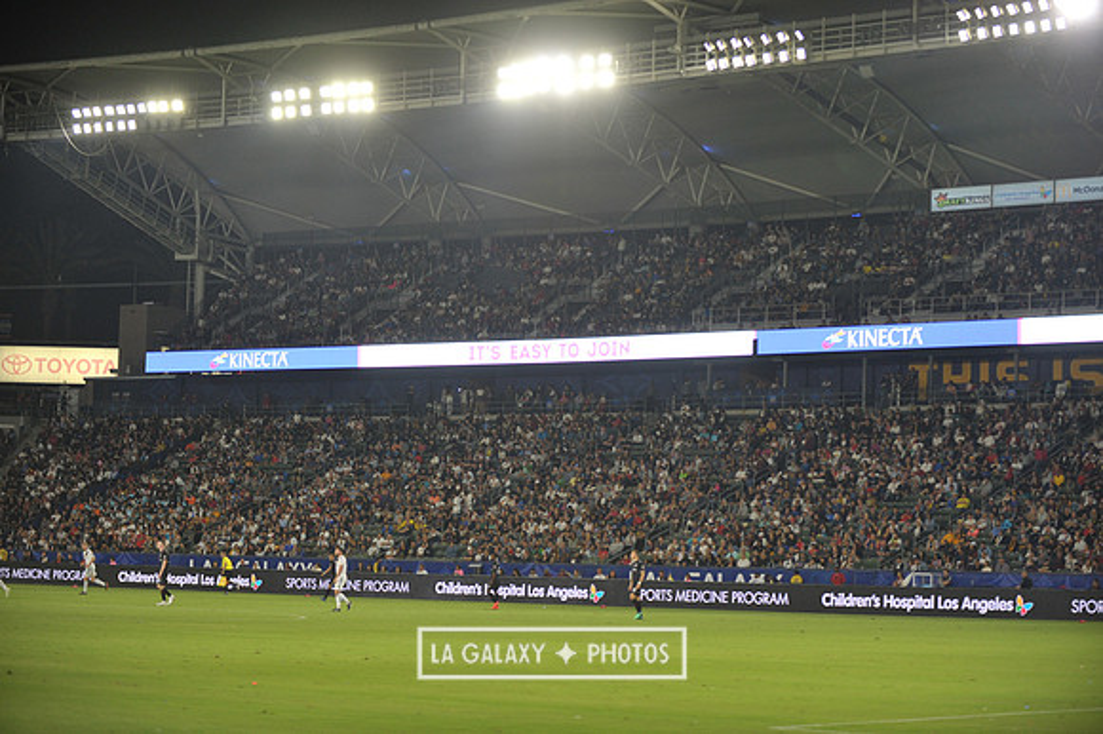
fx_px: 2756
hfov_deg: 22.6
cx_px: 552
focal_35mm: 90
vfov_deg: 15.2
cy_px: 367
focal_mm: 90
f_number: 2.8
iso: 1250
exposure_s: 1/800
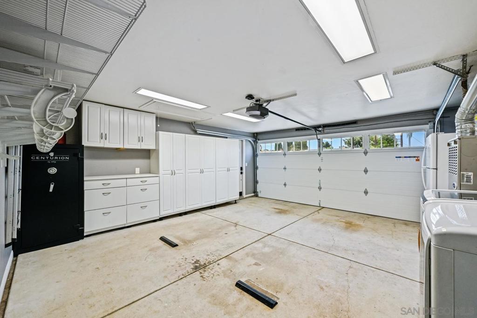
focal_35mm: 14
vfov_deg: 81.2
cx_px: 238
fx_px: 186
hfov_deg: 104.2
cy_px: 159
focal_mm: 14
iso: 500
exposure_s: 1/25
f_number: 11
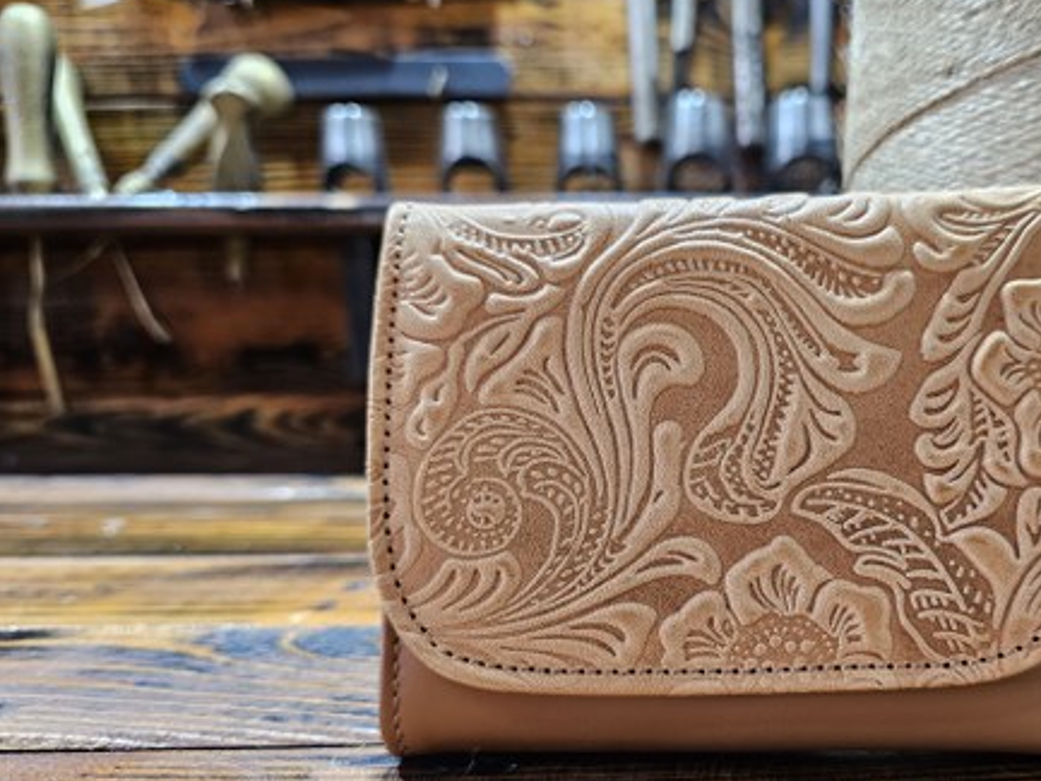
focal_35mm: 34
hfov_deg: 52.7
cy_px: 466
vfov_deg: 41.6
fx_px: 1023
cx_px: 712
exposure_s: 1/100
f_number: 1.7
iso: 160
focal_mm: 6.3
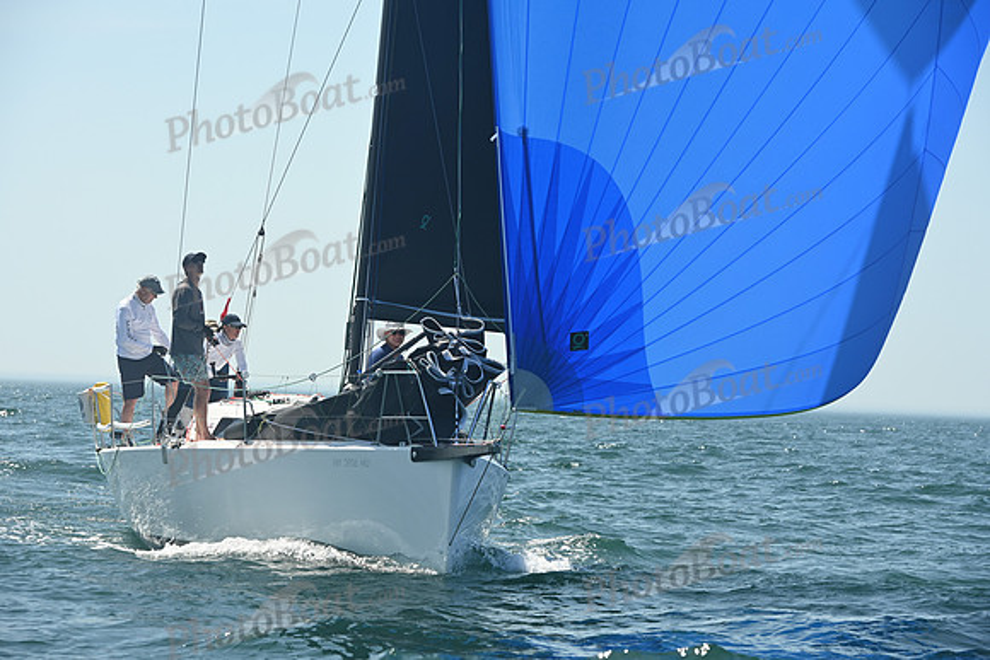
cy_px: 330
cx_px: 495
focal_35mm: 145
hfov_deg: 14.2
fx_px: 3988
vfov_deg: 9.5
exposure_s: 1/1000
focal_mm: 145
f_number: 10
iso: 320
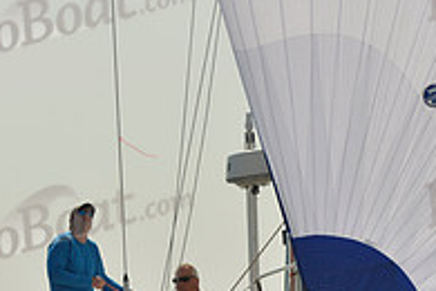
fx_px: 5401
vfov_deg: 3.1
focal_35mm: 446
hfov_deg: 4.6
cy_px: 317
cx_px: 311
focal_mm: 150
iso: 200
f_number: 8
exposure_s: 1/1250
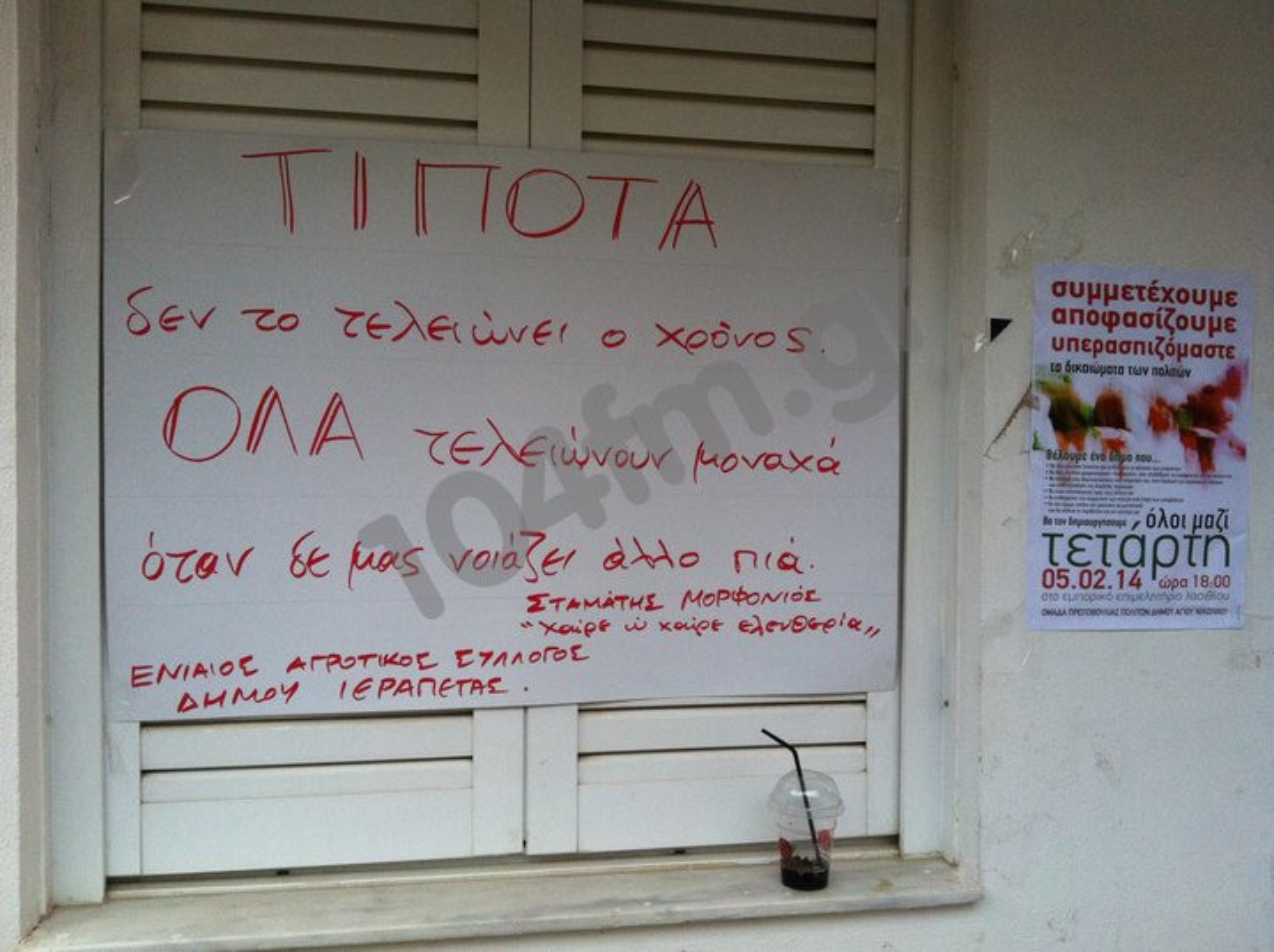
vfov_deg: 40.6
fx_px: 1286
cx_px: 637
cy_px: 476
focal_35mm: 35
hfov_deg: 52.7
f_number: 2.8
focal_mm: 3.85
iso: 125
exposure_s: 1/100
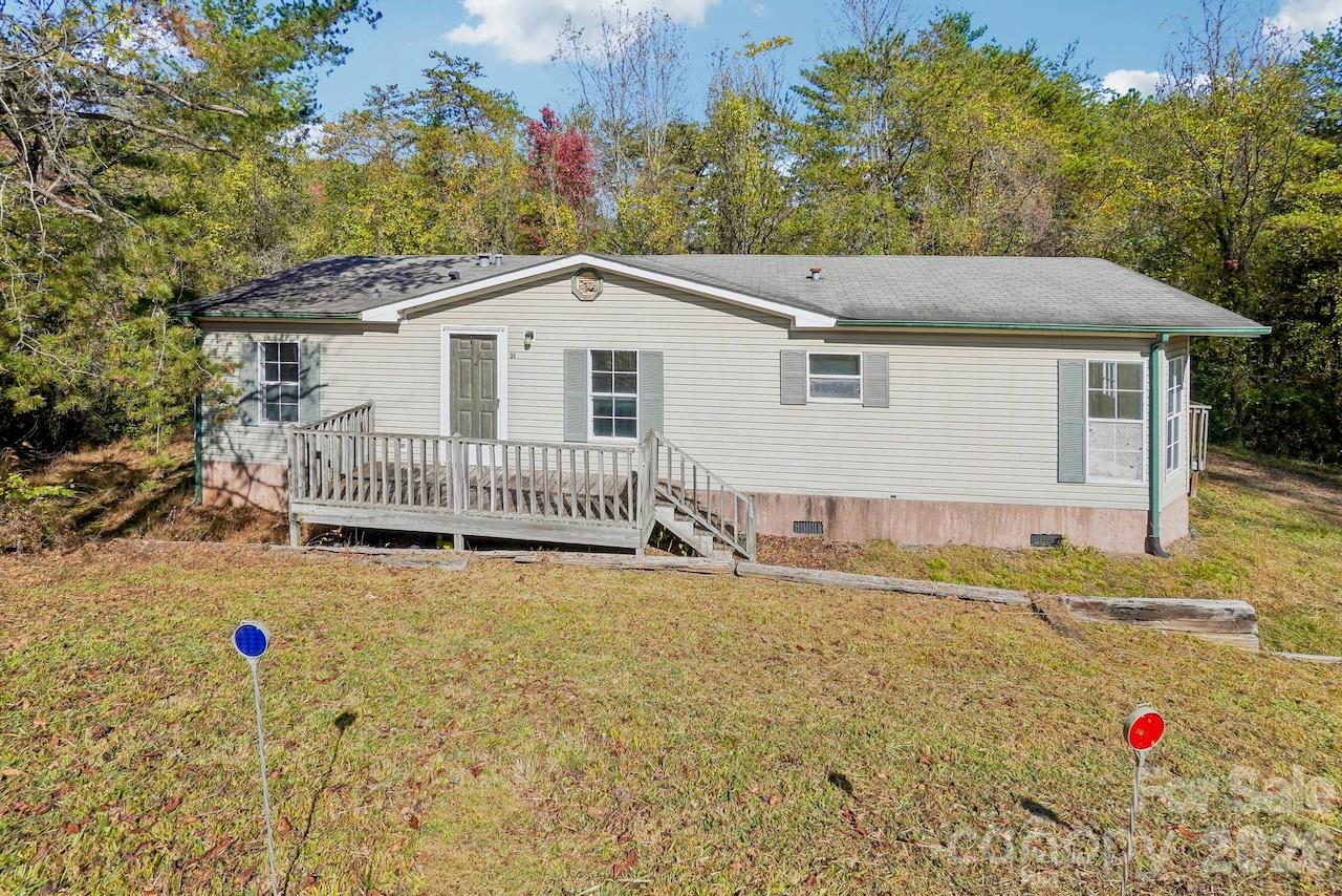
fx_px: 559
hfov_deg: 100.4
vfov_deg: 77.4
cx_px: 671
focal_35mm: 15
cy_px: 448
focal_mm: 10
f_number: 8
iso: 100
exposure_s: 1/400
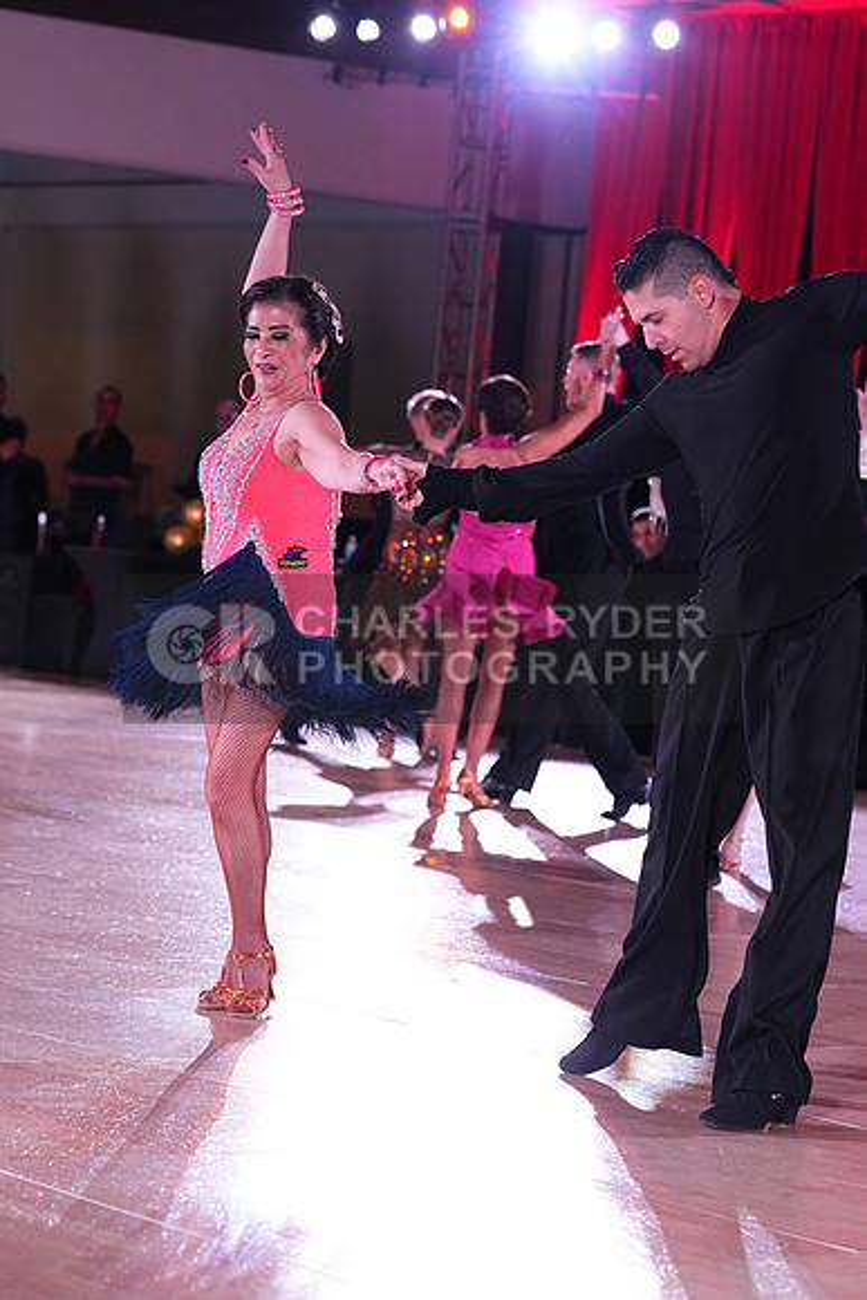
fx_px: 4007
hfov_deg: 12.3
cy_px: 650
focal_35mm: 111
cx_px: 434
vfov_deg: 18.4
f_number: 5
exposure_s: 1/320
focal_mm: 111
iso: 6400
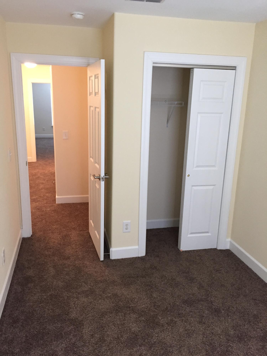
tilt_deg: -12.5
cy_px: 178
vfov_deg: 61.7
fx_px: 298
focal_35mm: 29
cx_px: 134
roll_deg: -1.7
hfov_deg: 48.2
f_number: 2.2
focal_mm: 4.15
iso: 160
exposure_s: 1/30
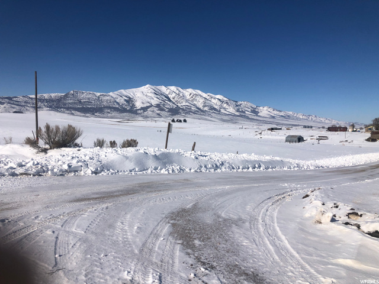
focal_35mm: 28
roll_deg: -1.4
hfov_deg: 63.4
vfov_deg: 49.7
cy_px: 142
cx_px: 190
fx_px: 307
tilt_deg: -3.5
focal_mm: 3.99
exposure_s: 1/9615
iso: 25
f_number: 1.8
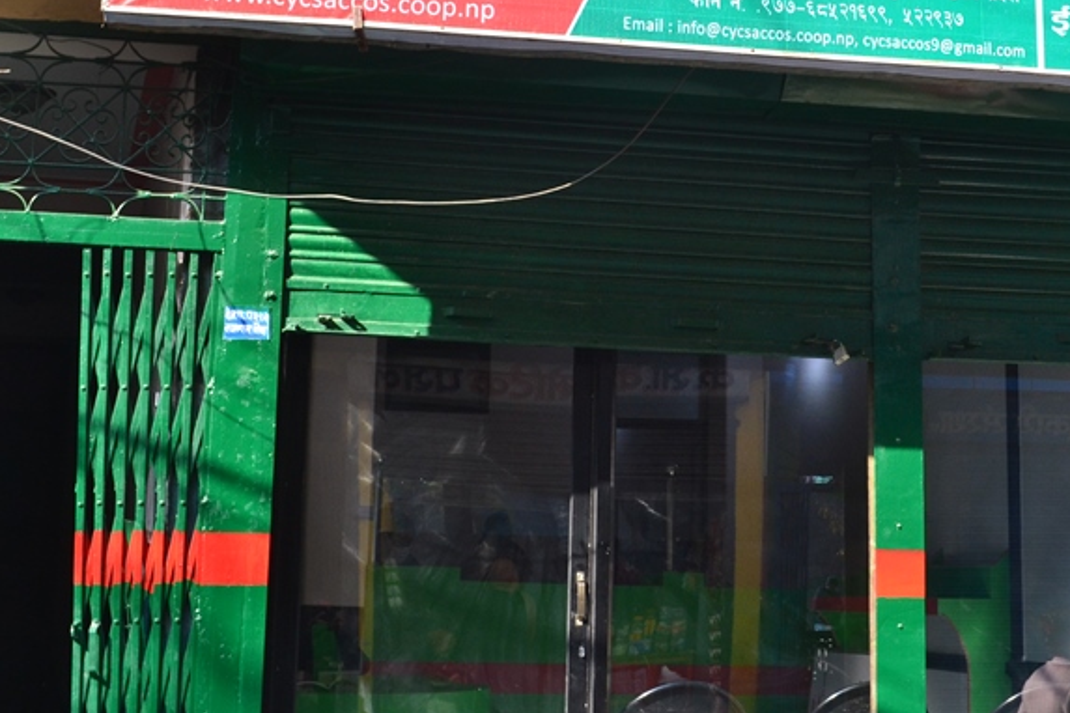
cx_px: 687
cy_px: 193
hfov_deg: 33.7
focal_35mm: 59
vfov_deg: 22.8
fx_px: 1753
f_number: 9
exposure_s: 1/100
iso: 400
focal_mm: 22
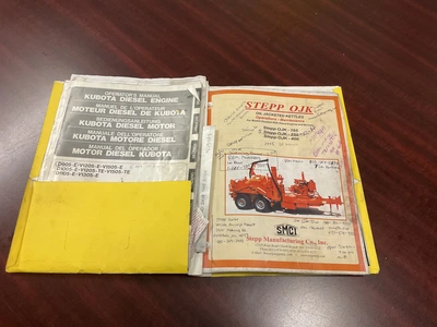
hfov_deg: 61.7
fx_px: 366
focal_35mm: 29
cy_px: 164
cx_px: 218
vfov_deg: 48.2
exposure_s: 1/60
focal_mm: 3
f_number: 1.8
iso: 100
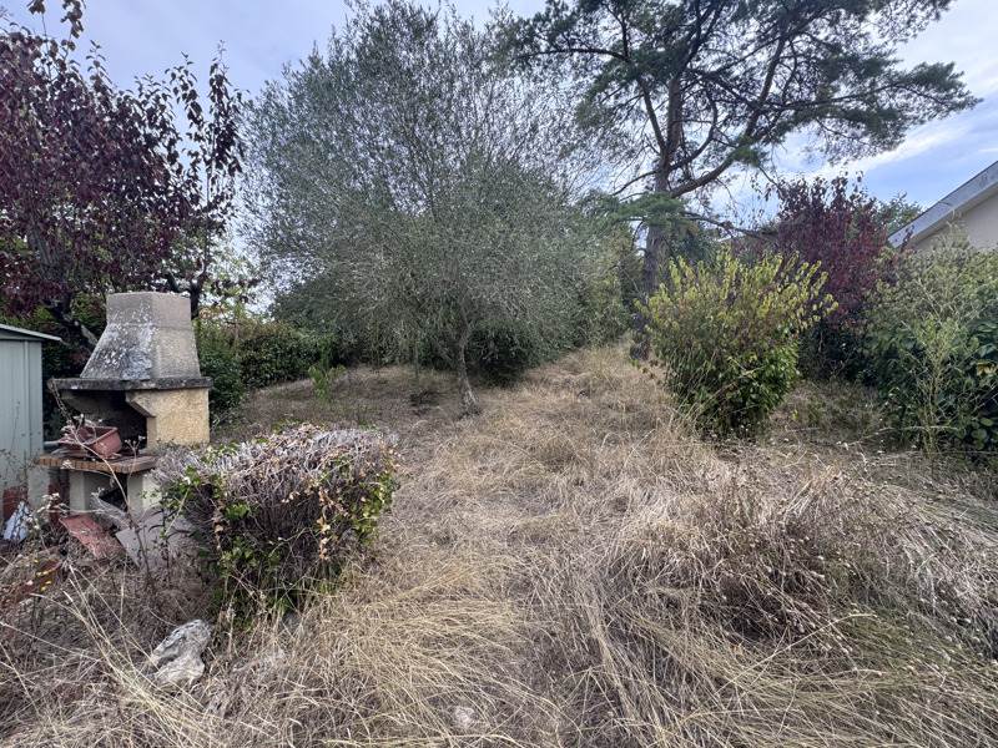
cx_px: 499
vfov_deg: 85.7
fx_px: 404
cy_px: 374
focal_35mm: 14
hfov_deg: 102.1
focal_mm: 2.22
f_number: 2.2
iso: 40
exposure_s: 1/388
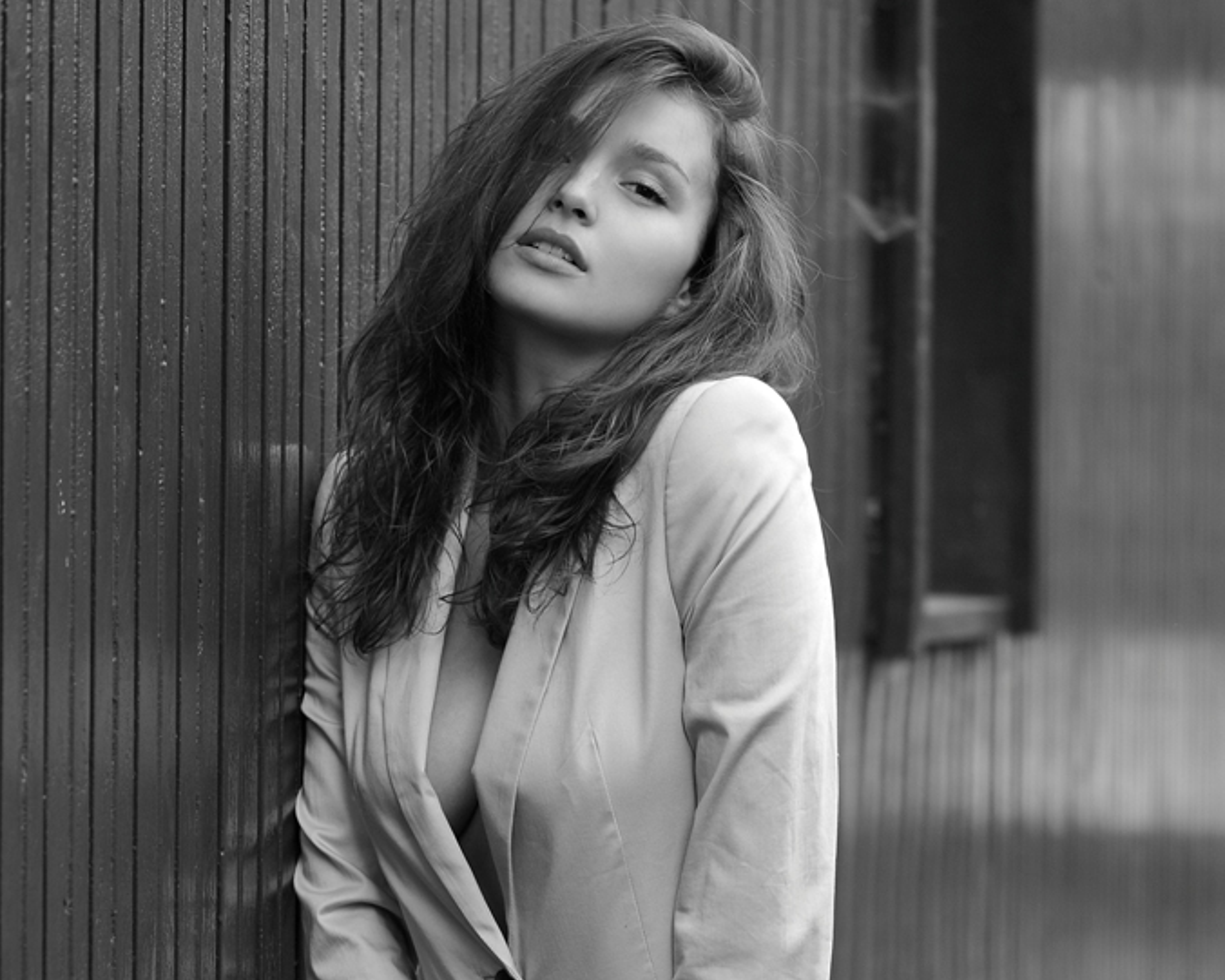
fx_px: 8112
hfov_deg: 8.6
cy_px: 922
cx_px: 614
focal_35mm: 224
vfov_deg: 6.9
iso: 200
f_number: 2.8
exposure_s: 1/160
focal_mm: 105
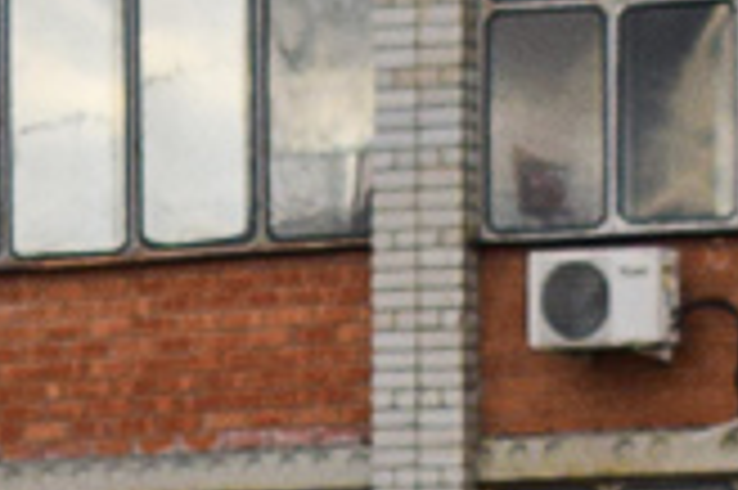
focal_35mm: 494
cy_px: 1789
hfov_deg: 4.1
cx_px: -639
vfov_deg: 2.7
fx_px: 10110
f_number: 7.1
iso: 400
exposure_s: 1/800
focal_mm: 45
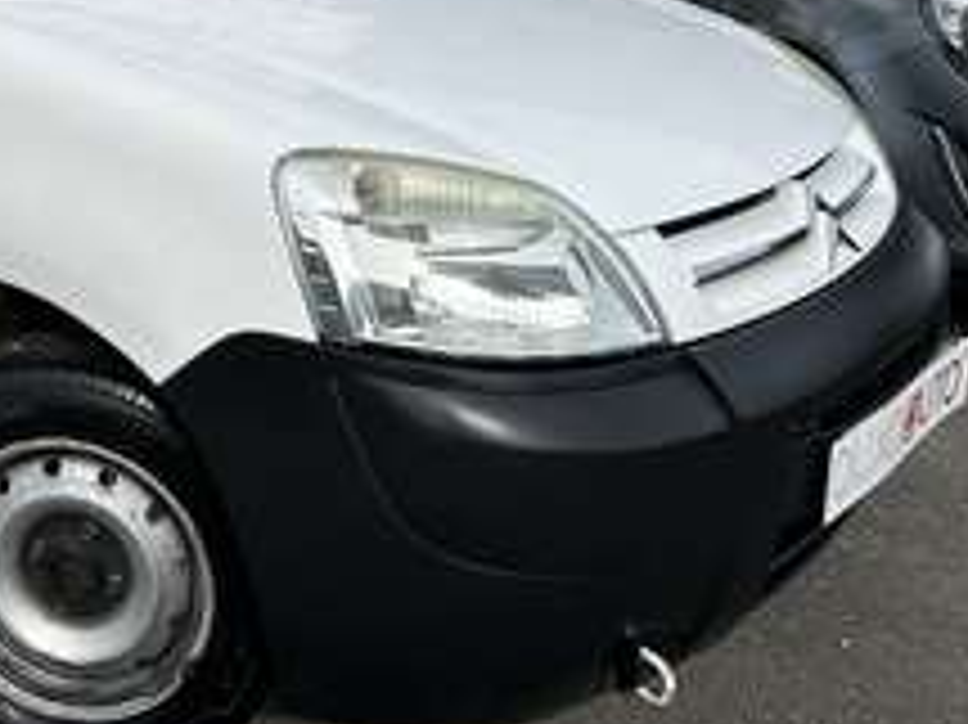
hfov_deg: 31.4
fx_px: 1593
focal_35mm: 57
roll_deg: +0.7
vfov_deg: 24.0
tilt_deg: -6.4
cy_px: -74
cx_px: 9
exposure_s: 1/5000
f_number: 1.78
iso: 80
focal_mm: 6.86
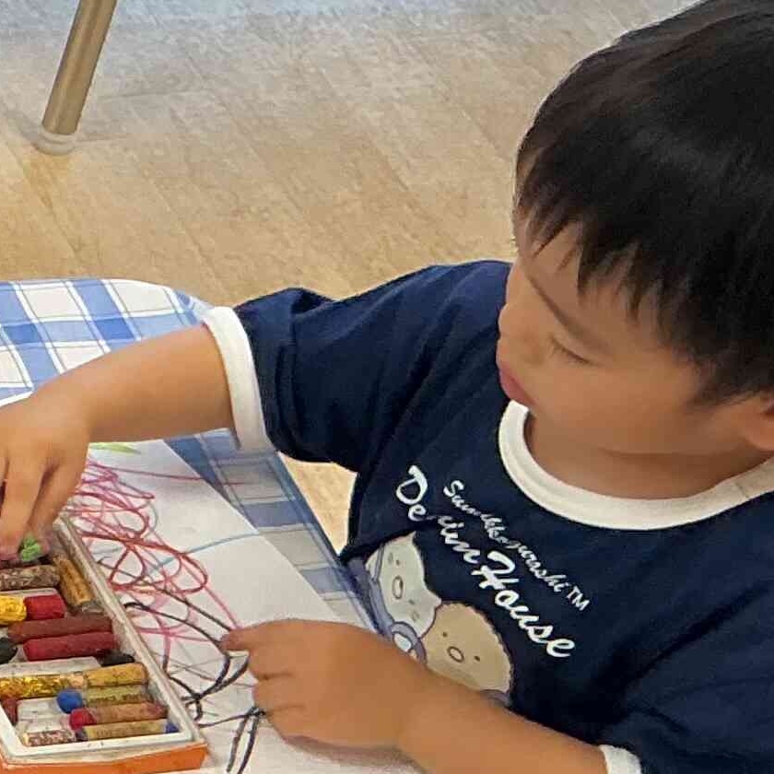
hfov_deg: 12.0
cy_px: 435
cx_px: -965
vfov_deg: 14.2
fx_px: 3112
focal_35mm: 123
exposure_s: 1/120
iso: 25
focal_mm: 3
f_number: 1.8
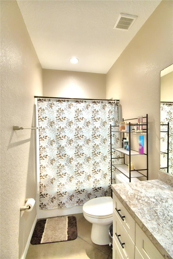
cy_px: 130
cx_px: 86
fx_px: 108
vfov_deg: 100.4
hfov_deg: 77.3
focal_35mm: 15
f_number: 4.5
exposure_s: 1/30
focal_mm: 10
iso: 450
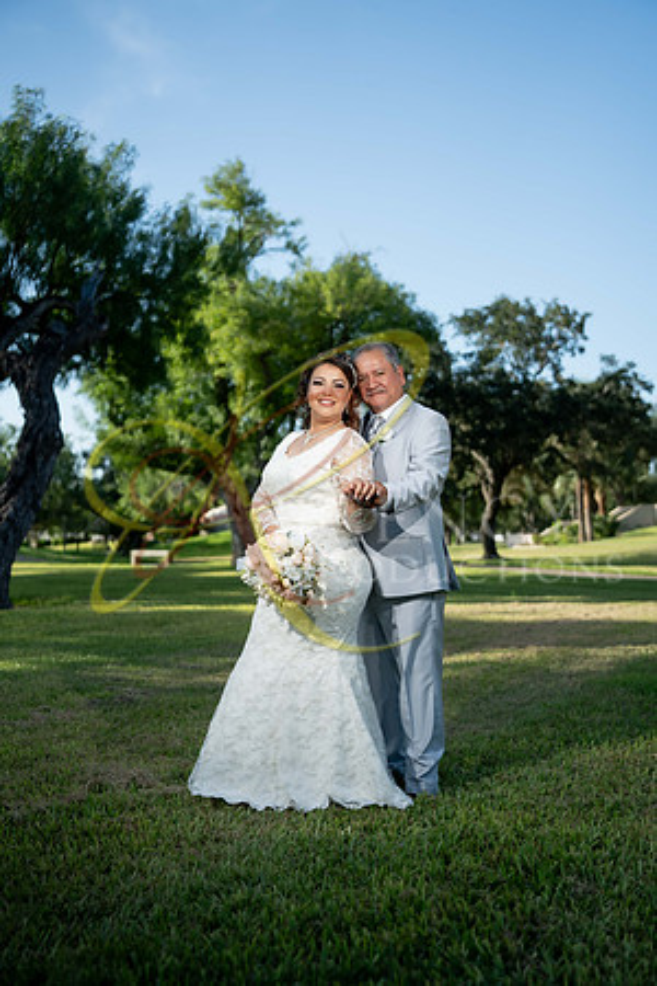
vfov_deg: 48.5
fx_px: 1095
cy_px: 493
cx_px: 328
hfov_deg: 33.4
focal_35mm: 40
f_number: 2.2
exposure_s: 1/3200
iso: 250
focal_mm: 40
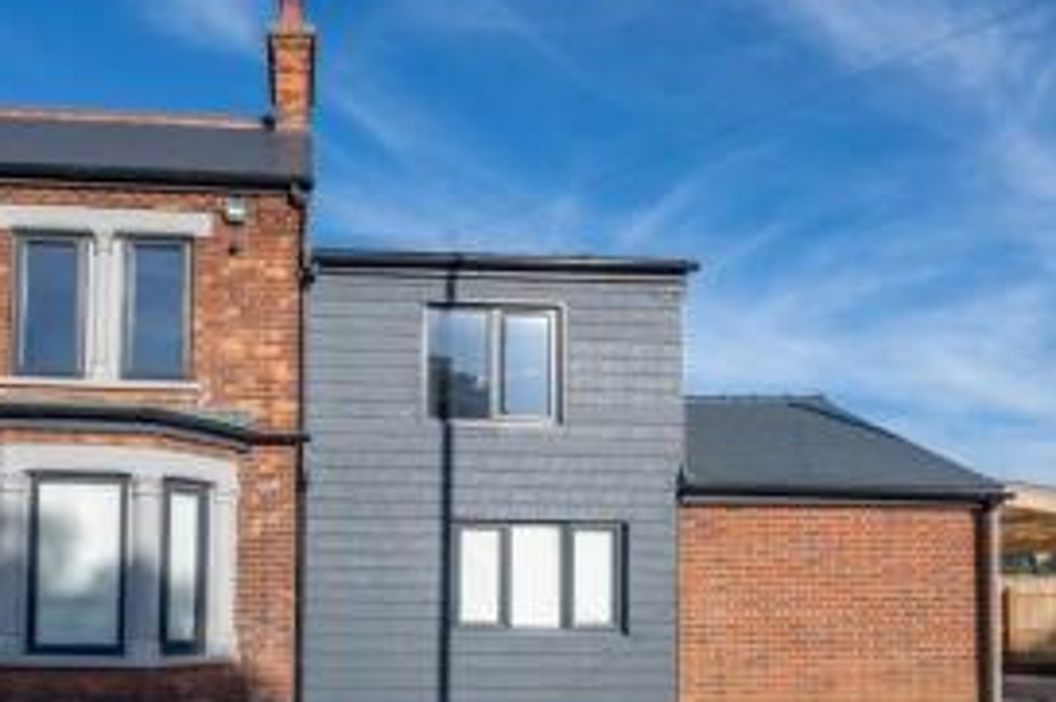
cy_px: 560
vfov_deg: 43.0
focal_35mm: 29
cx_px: 346
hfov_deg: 62.2
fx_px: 846
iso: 64
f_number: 6.3
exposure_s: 1/640
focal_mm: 16.5
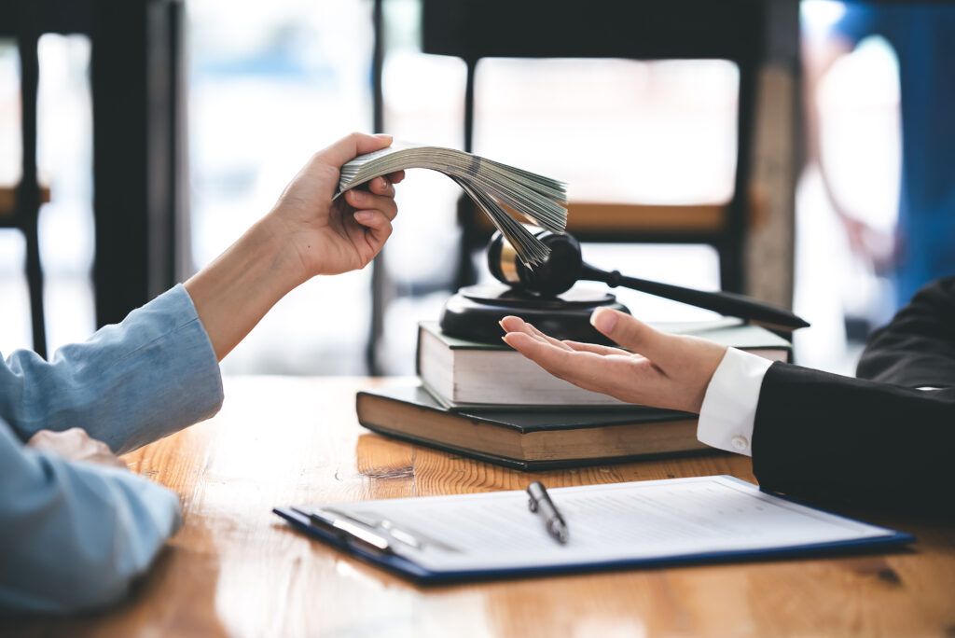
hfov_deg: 16.4
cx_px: 478
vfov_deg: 11.0
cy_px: 319
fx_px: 3318
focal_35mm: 125
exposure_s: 1/200
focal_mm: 125
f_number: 2.8
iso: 400
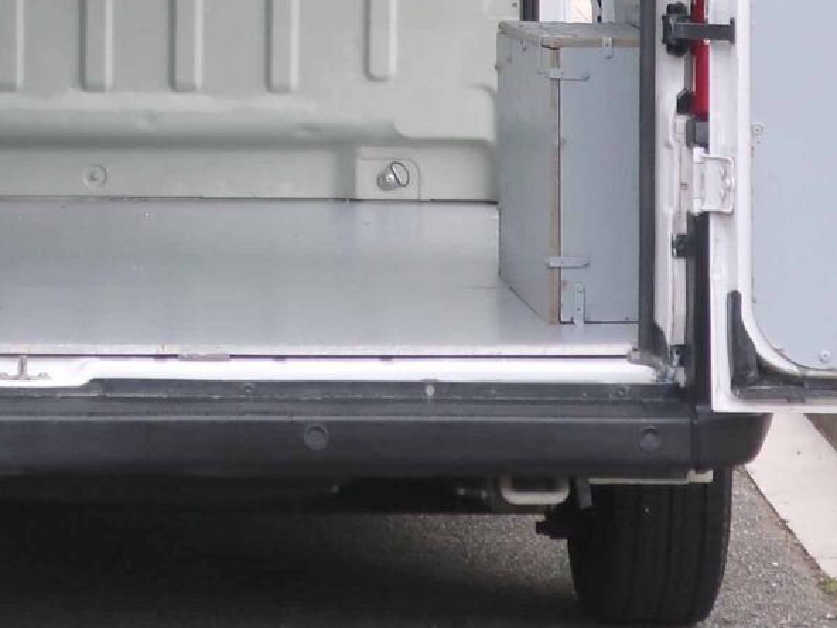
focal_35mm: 83
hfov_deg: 23.1
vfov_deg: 16.7
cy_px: -218
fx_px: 2007
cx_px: 134
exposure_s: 1/3200
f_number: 1.8
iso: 80
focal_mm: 6.86
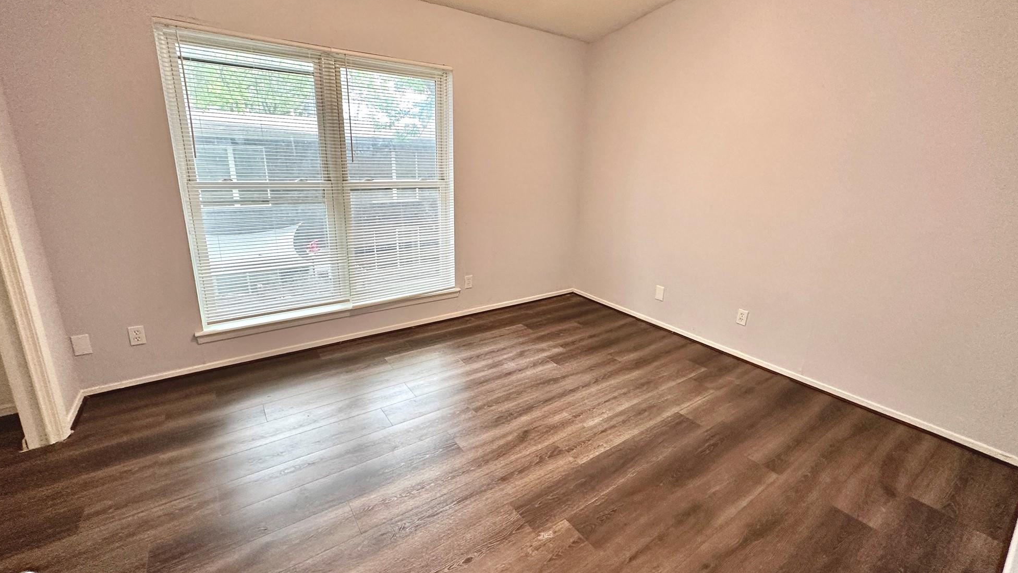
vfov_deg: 67.0
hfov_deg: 99.4
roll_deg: -0.9
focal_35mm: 16
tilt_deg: -14.6
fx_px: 432
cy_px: 268
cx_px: 522
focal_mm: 2.22
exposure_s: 1/120
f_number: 2.2
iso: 250
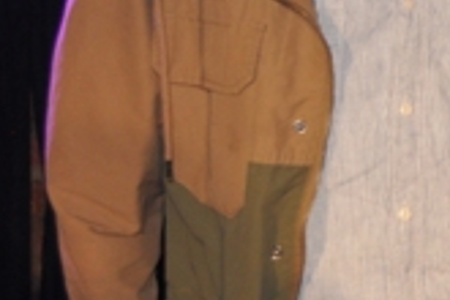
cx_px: 731
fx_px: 1887
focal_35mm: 151
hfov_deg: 12.7
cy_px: -97
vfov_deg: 8.9
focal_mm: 26
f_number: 4.2
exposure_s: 1/100
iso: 800
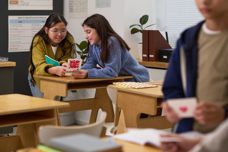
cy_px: 76
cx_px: 114
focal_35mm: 85
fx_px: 538
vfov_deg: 16.1
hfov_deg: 23.9
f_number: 3.5
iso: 800
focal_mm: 85
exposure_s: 1/200
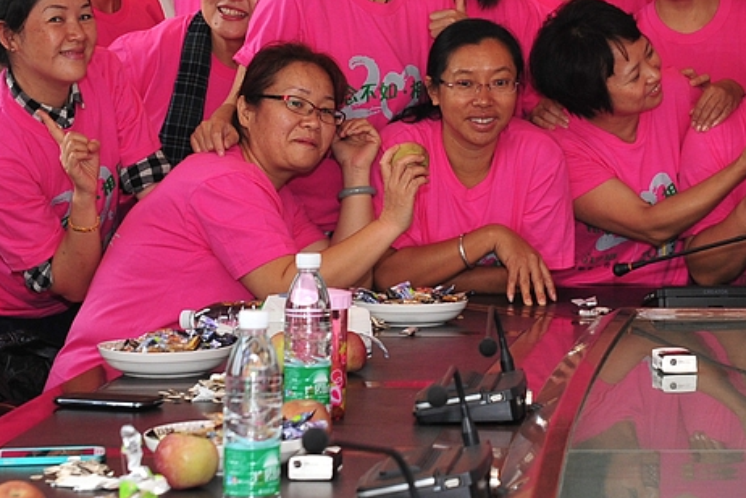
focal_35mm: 155
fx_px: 3212
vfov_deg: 8.8
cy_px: -24
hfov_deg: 13.1
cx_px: 672
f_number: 6.3
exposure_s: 1/80
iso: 640
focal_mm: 56
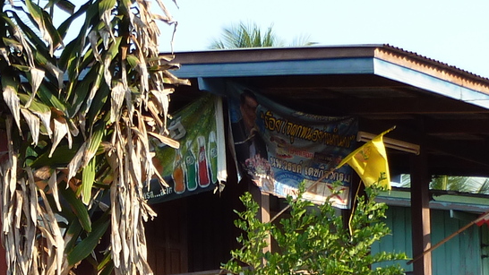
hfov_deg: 15.9
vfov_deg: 8.7
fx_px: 1737
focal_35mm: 134
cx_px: 63
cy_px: 472
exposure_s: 1/160
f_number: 4
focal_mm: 6.9
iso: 80
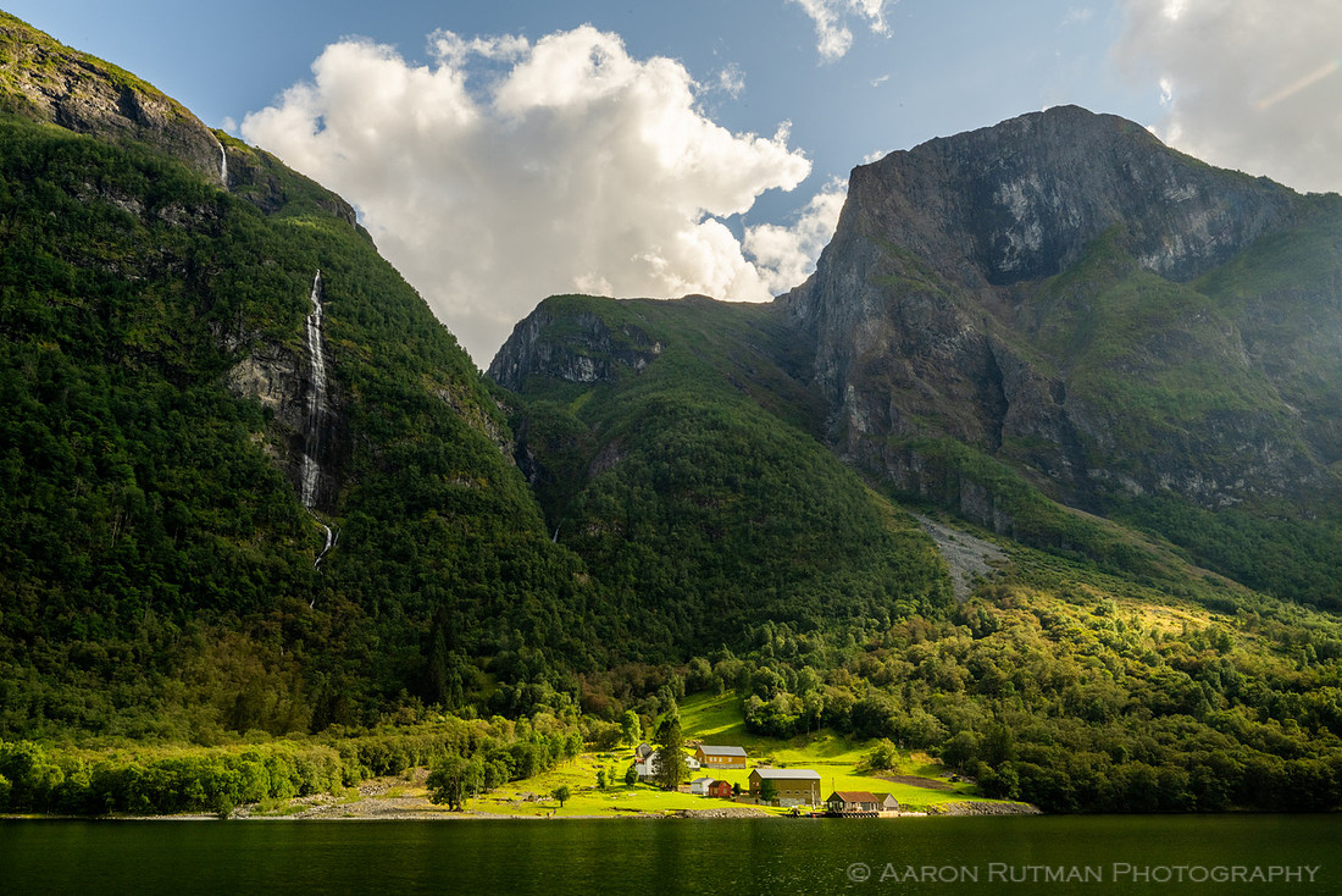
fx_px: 1044
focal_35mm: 28
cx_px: 671
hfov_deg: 65.5
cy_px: 448
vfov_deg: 46.4
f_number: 22
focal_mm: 28
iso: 200
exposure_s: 1/30
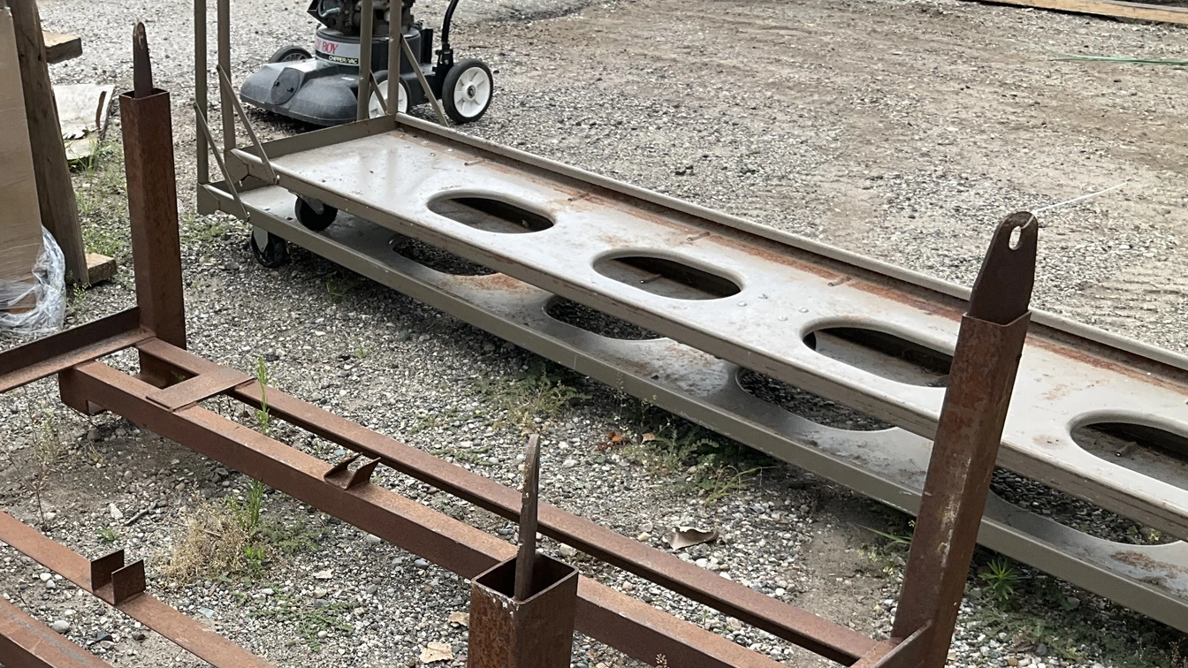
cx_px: 336
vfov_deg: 25.0
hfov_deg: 42.7
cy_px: 539
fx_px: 1481
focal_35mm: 47
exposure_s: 1/709
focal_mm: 3
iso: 25
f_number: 1.8
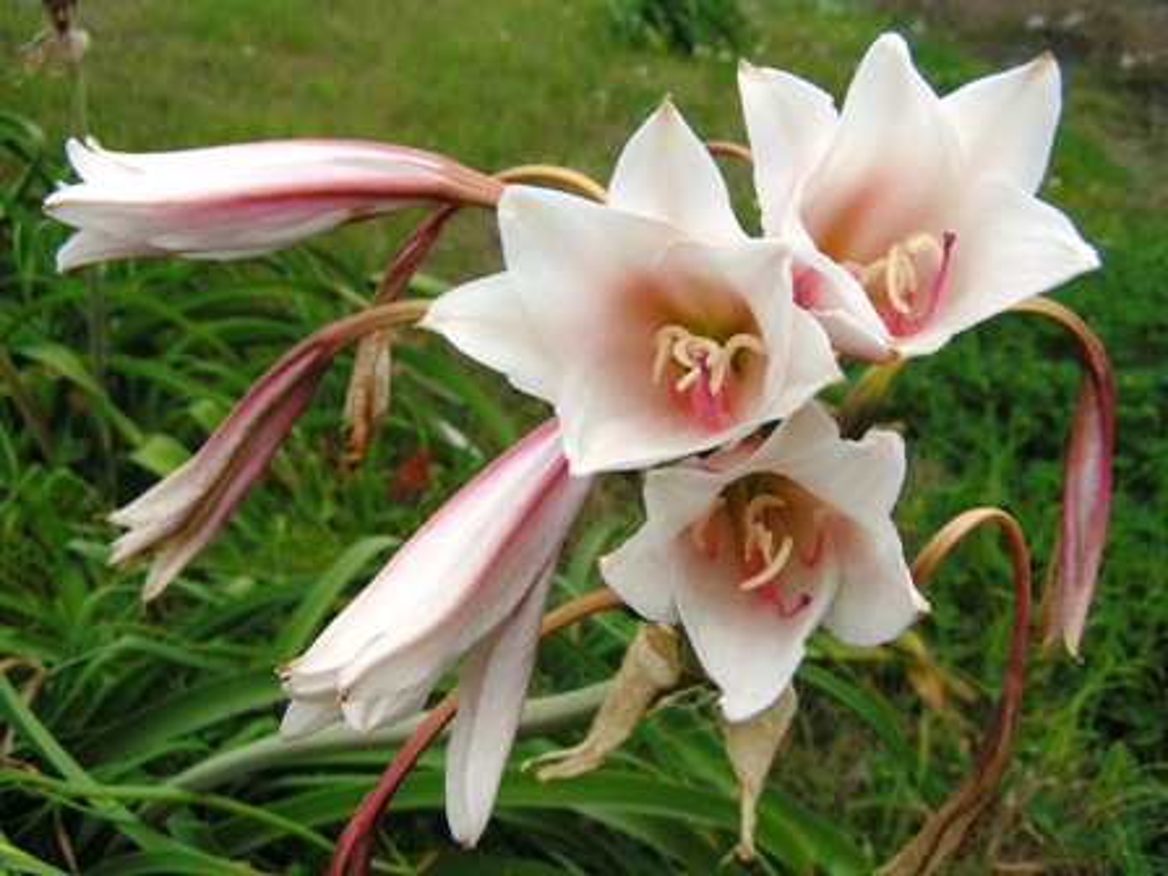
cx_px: 584
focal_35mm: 38
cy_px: 438
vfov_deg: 37.7
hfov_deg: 49.0
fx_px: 1282
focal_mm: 5.8
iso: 50
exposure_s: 1/1000
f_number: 3.5
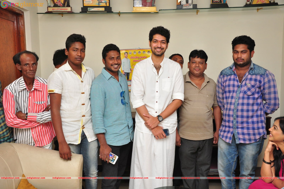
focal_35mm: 39
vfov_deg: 34.1
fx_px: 307
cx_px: 142
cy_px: 94
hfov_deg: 49.6
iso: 640
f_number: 4.5
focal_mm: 26
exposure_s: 1/125
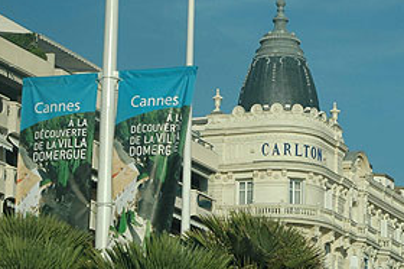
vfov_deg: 8.1
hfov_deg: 12.1
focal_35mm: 169
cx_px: 316
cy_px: 106
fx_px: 1894
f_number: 10
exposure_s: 1/400
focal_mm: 70
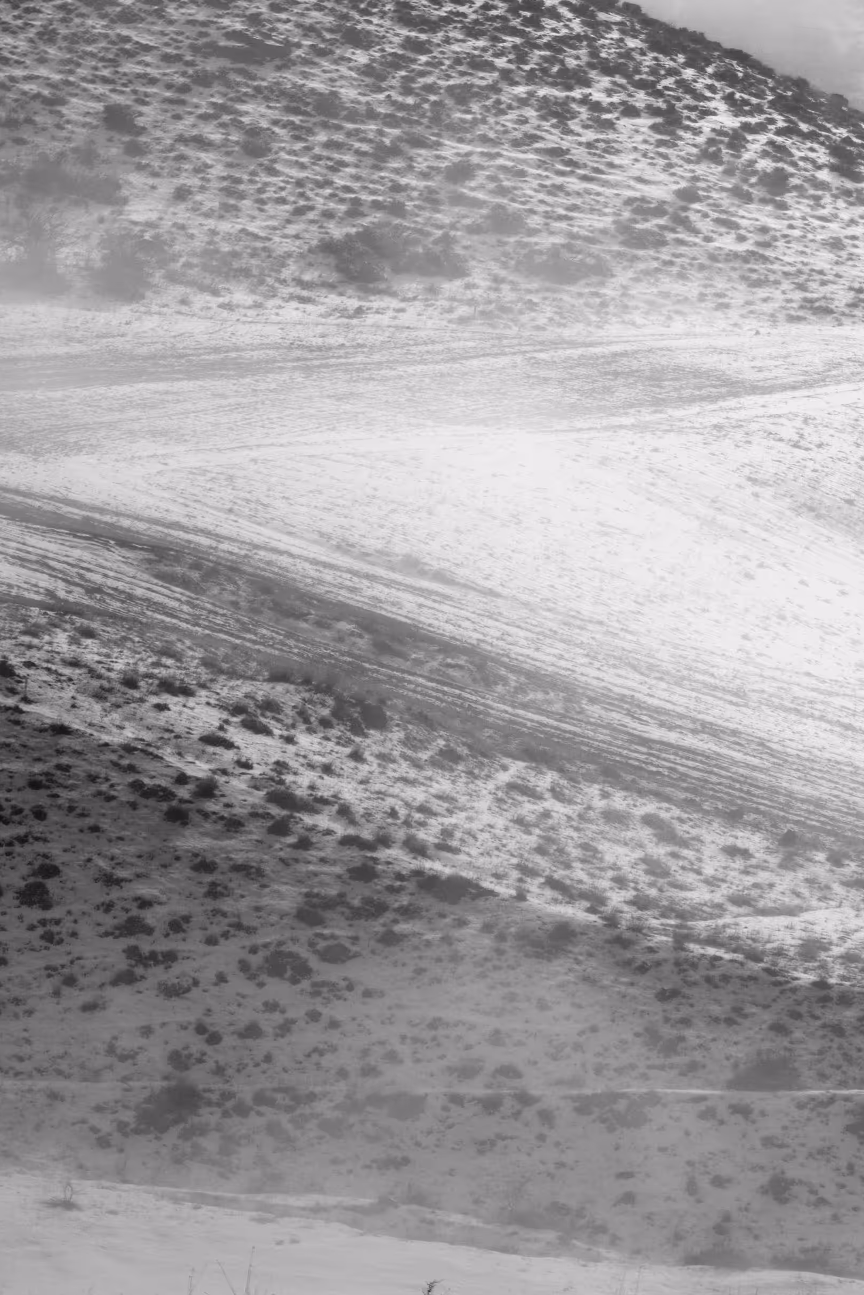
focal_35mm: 370
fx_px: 13315
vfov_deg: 5.6
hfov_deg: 3.7
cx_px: 968
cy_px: 295
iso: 100
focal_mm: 100
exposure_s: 1/3200
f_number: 4.5
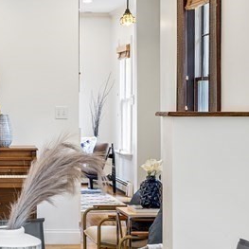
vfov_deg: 15.0
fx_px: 944
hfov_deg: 14.6
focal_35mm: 116
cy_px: 108
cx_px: -43
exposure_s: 1/2.5
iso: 320
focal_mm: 35
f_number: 8
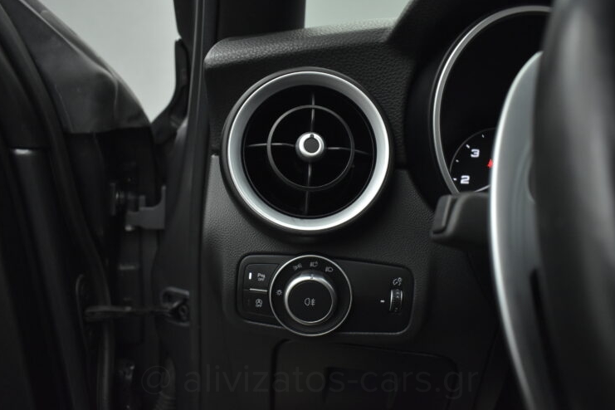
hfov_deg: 65.5
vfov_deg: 46.4
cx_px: 309
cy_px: 198
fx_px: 478
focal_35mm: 28
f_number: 3.5
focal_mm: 18
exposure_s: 1/100
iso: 1600
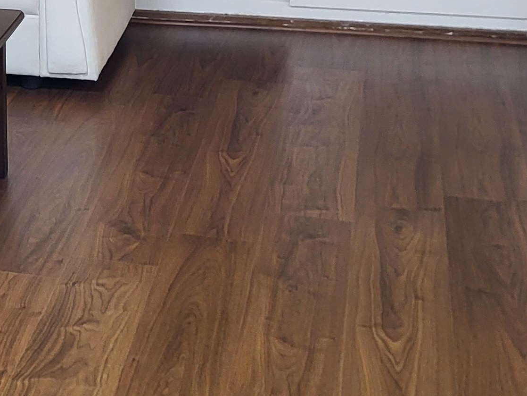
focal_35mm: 93
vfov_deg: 15.6
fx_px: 1416
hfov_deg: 18.8
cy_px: -17
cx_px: -237
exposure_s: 1/50
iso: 200
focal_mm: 5.4
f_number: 1.8
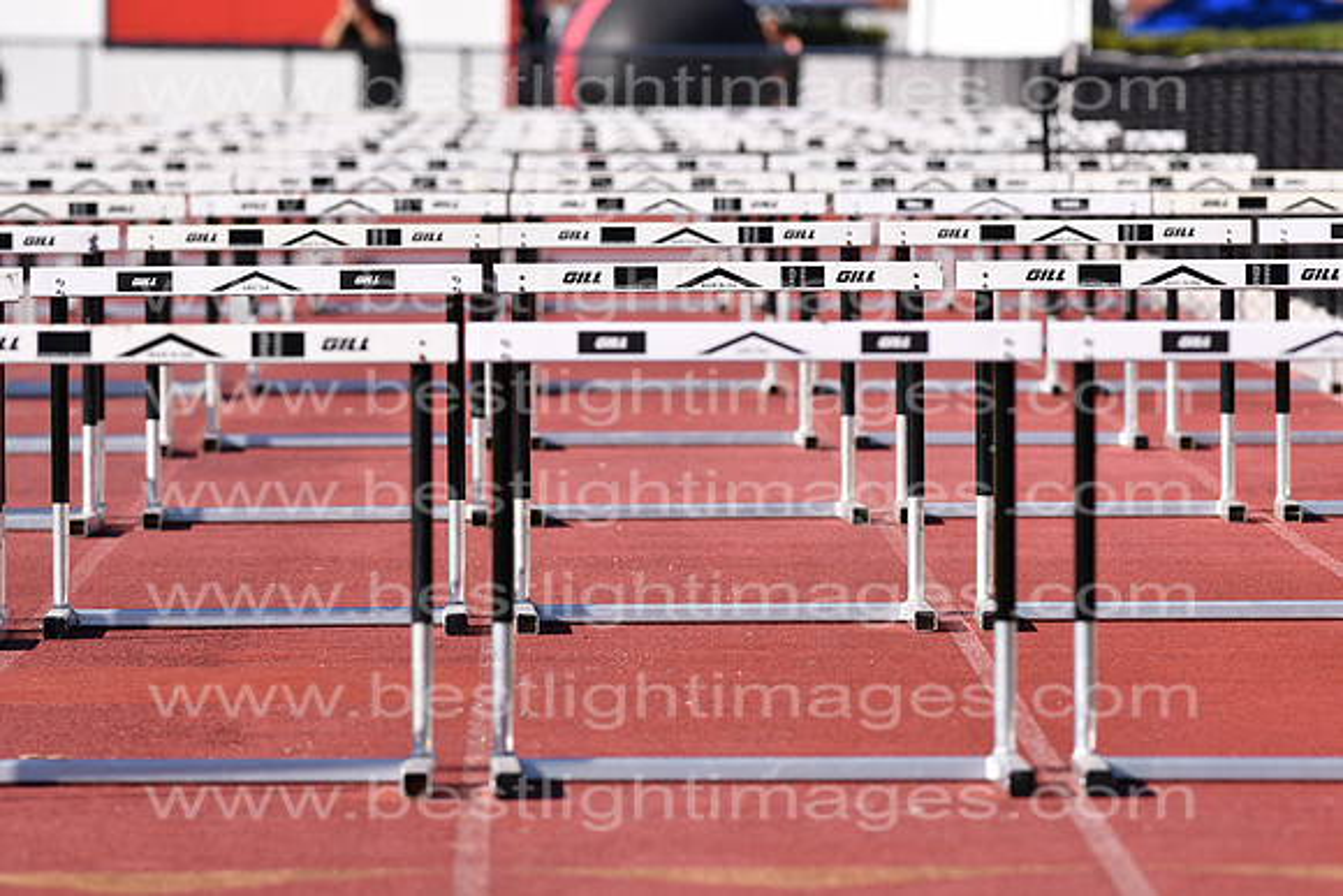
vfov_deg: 3.1
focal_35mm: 450
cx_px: 672
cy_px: 448
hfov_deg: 4.6
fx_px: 16791
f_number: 5.6
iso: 400
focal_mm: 300
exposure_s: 1/2500
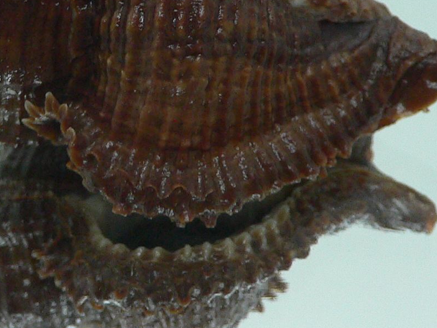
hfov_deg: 21.8
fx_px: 1124
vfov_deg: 16.4
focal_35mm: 89
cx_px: 112
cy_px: 38
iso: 150
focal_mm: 4.6
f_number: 2.8
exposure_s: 1/60
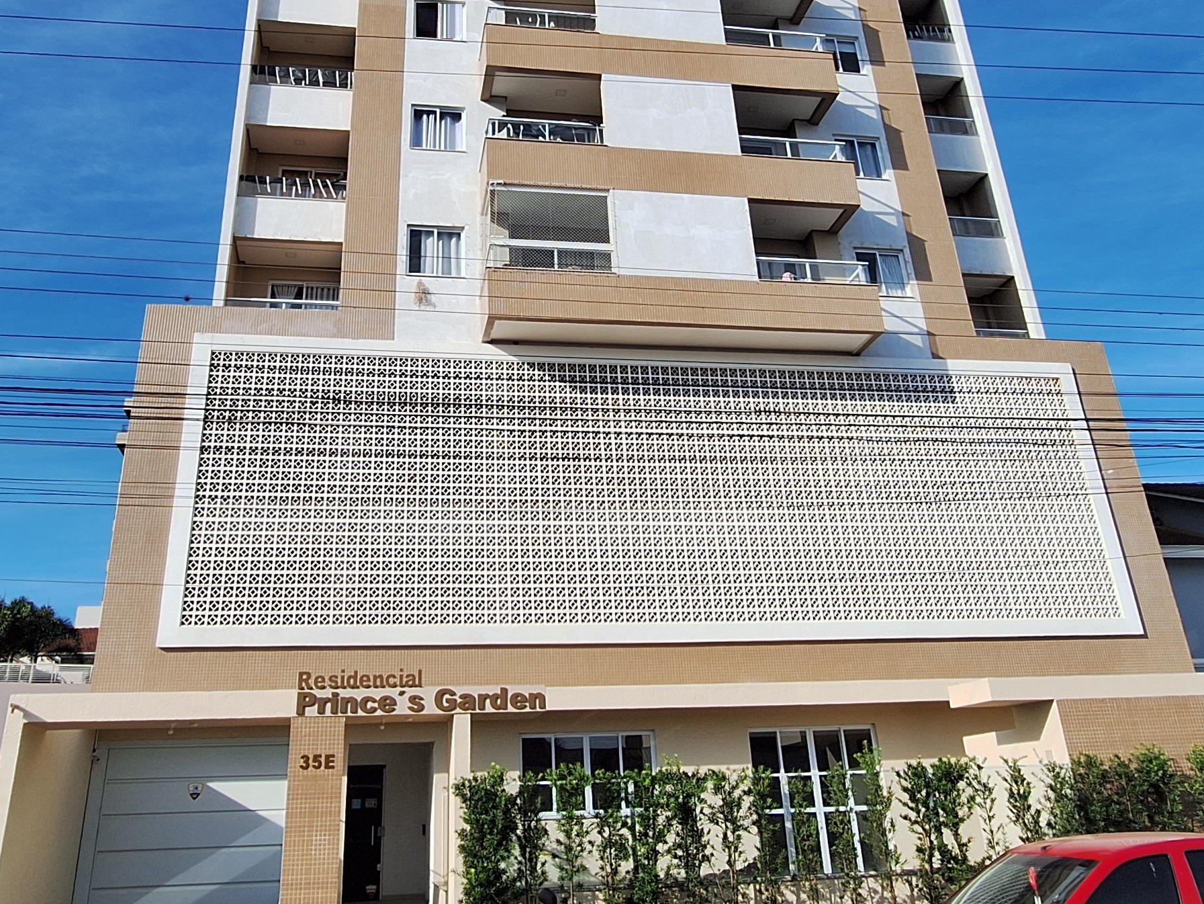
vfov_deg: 47.6
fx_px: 1009
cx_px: 567
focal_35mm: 29
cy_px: 317
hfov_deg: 61.6
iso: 40
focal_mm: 1.74
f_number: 2.2
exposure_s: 1/1307
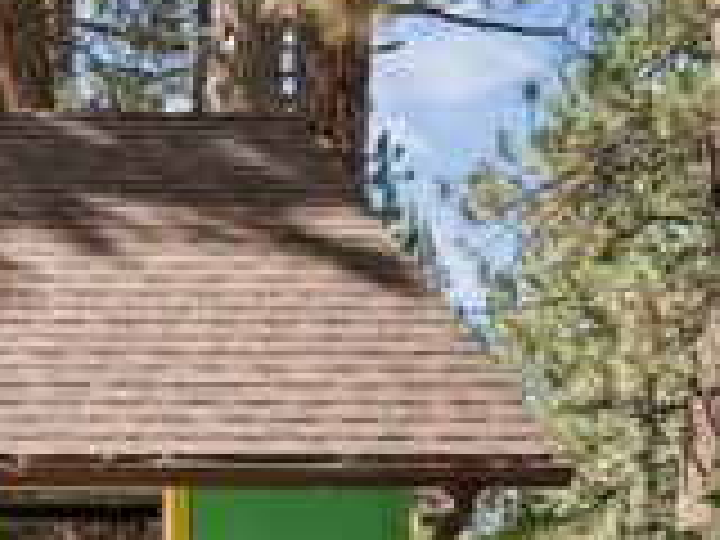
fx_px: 1526
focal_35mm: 73
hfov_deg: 22.2
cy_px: 747
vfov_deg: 18.4
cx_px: -342
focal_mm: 19.1
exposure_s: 1/20
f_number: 13
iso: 100
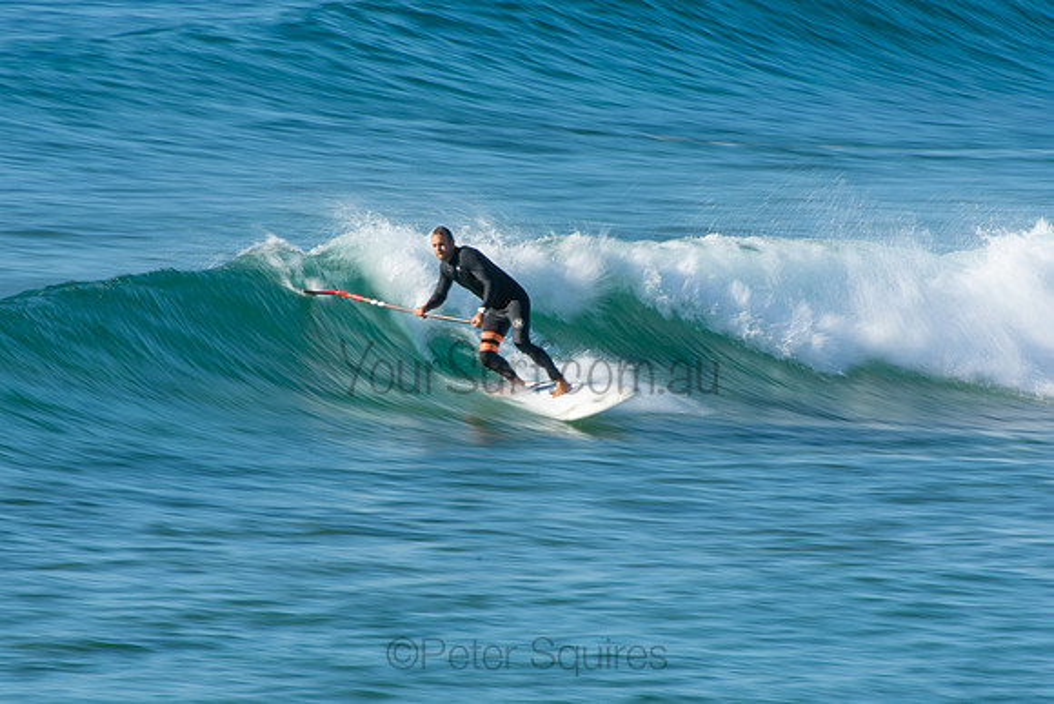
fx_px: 17570
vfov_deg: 2.3
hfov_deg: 3.4
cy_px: 352
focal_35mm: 600
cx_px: 527
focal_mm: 400
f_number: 25
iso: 100
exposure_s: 1/20
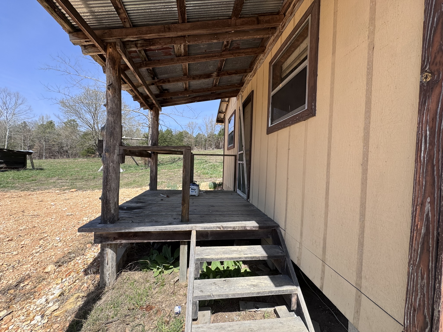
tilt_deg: -0.6
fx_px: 179
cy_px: 166
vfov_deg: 85.7
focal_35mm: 14
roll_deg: -2.6
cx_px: 222
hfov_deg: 102.1
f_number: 2.2
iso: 50
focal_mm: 2.22
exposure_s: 1/980
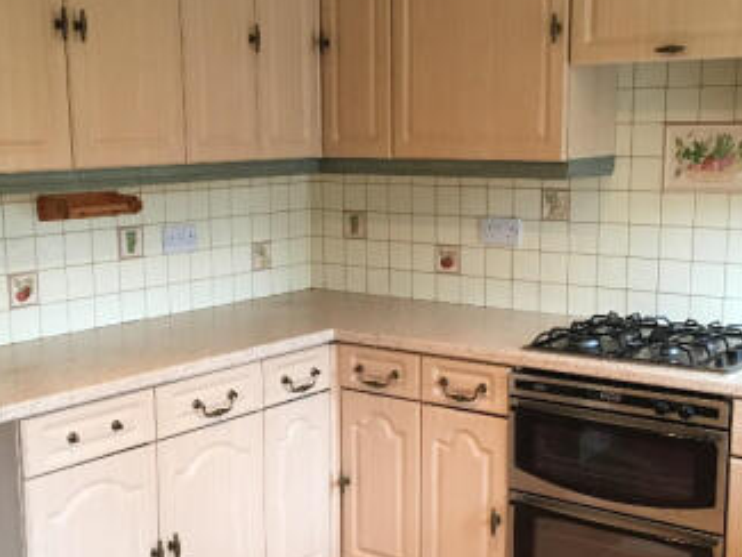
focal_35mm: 52
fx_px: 1115
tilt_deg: -11.5
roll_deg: +0.9
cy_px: 334
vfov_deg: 28.0
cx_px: 366
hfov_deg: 36.8
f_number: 2.2
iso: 200
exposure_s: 1/33
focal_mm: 4.15
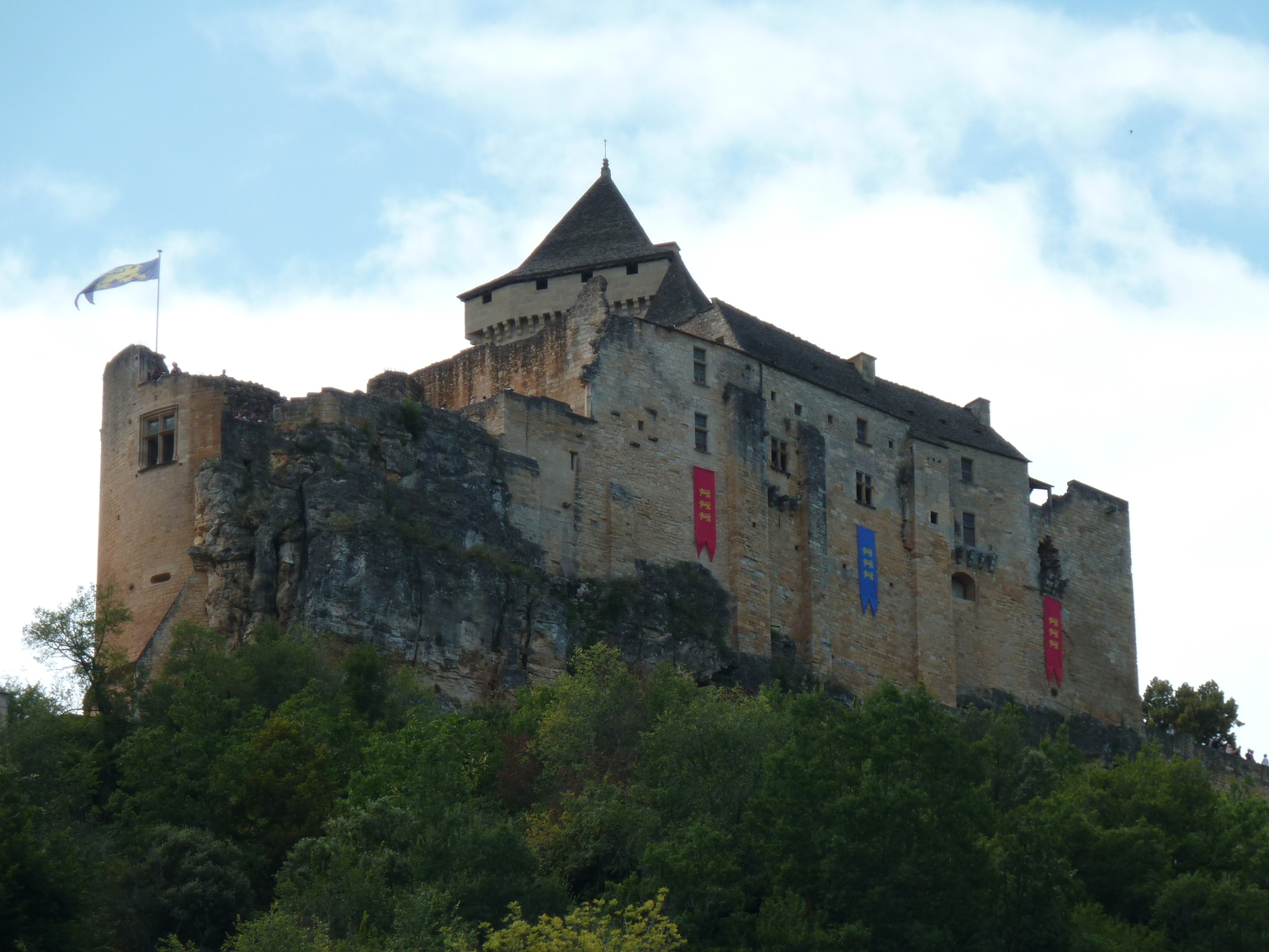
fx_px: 5719
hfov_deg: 12.7
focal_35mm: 156
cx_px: 665
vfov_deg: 9.5
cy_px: 472
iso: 80
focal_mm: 24.1
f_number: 4.5
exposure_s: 1/400
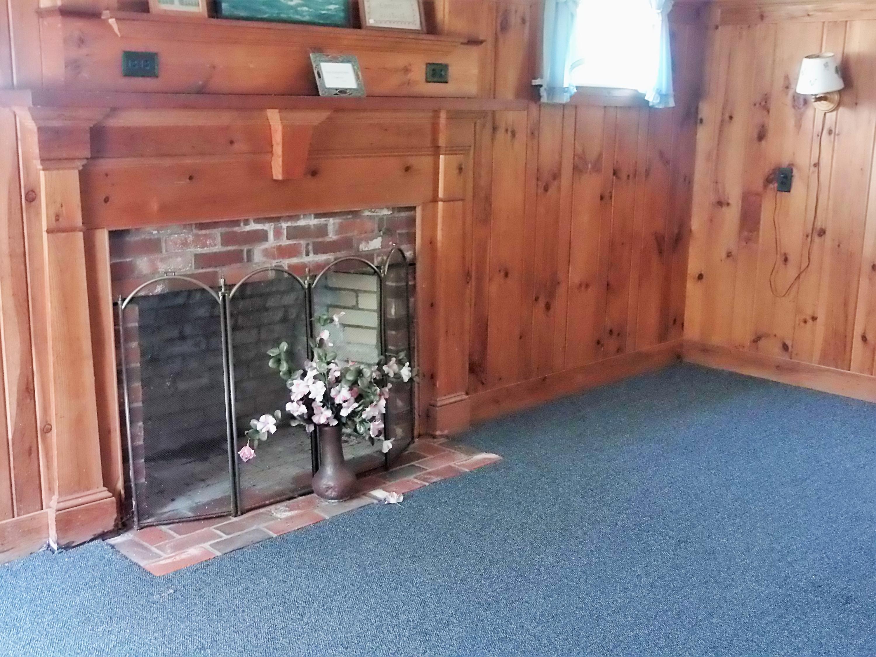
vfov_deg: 35.1
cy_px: 328
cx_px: 438
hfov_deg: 45.8
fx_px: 1038
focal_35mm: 41
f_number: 3.6
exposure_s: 1/15
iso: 800
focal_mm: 7.2
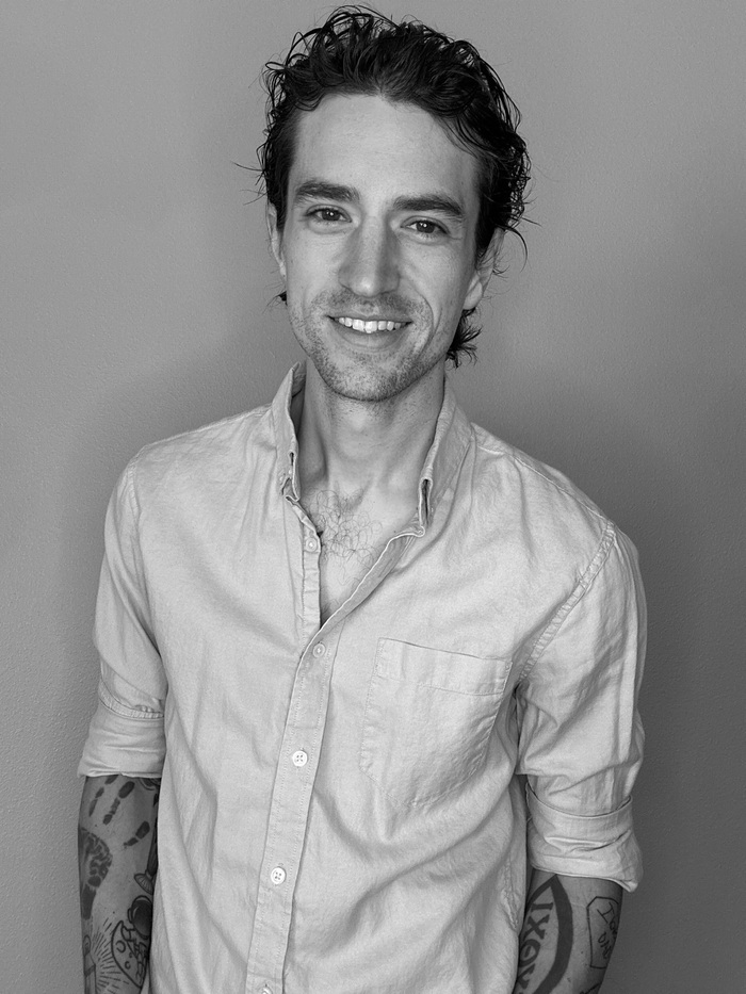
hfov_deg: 46.8
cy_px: 497
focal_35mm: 30
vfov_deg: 60.0
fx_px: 862
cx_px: 373
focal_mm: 2.69
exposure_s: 1/60
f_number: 1.9
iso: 64
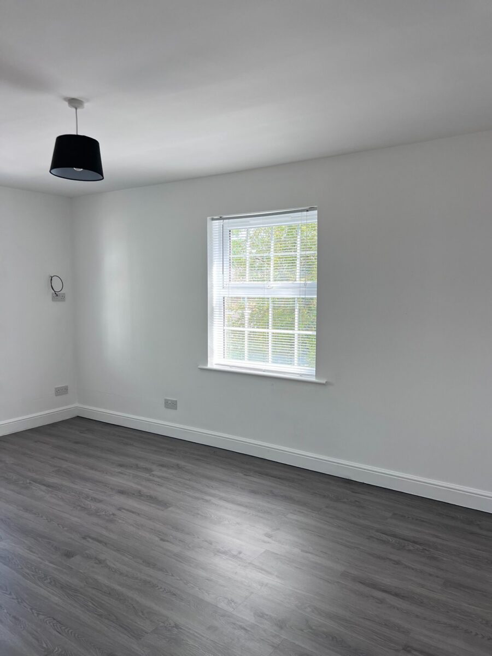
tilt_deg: -4.9
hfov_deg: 53.1
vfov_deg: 67.3
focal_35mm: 26
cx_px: 246
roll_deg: +0.0
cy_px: 328
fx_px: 493
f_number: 1.5
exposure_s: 1/186
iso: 50
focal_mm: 5.7
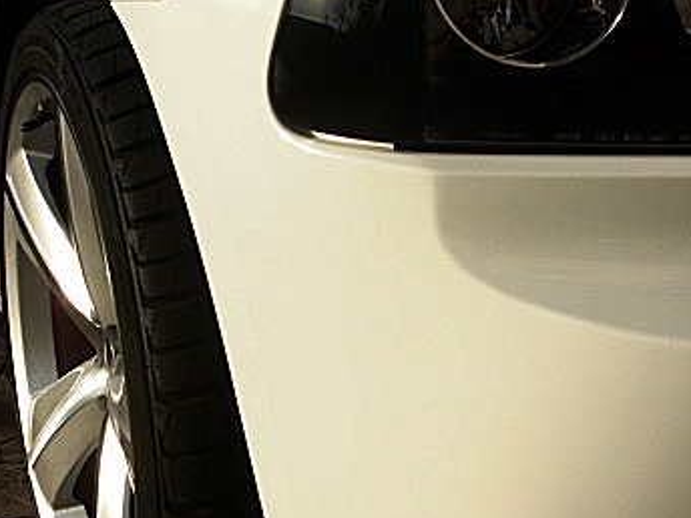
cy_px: 221
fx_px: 1337
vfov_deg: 21.9
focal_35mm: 67
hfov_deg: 28.9
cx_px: 309
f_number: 7.9
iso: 50
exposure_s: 1/160
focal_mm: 6.3
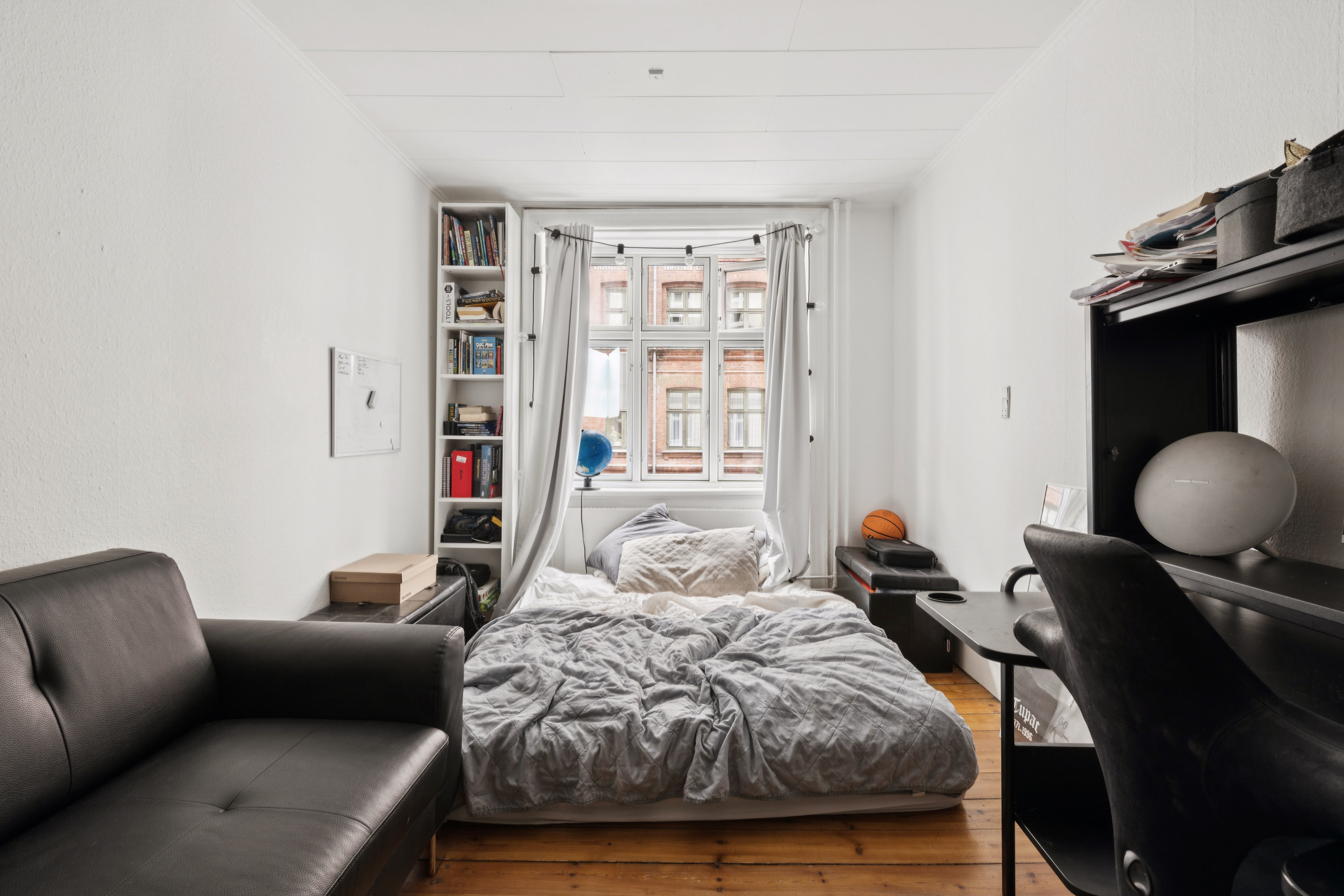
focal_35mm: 16
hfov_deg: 96.7
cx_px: 672
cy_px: 448
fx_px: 597
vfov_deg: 73.7
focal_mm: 16
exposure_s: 1/1.67
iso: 160
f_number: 9
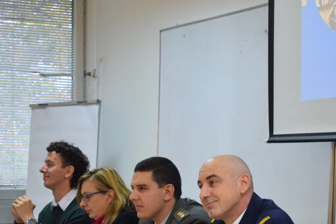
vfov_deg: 13.3
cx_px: 237
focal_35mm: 102
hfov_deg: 19.9
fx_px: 952
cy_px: 195
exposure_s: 1/60
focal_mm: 34
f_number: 4.5
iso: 1000
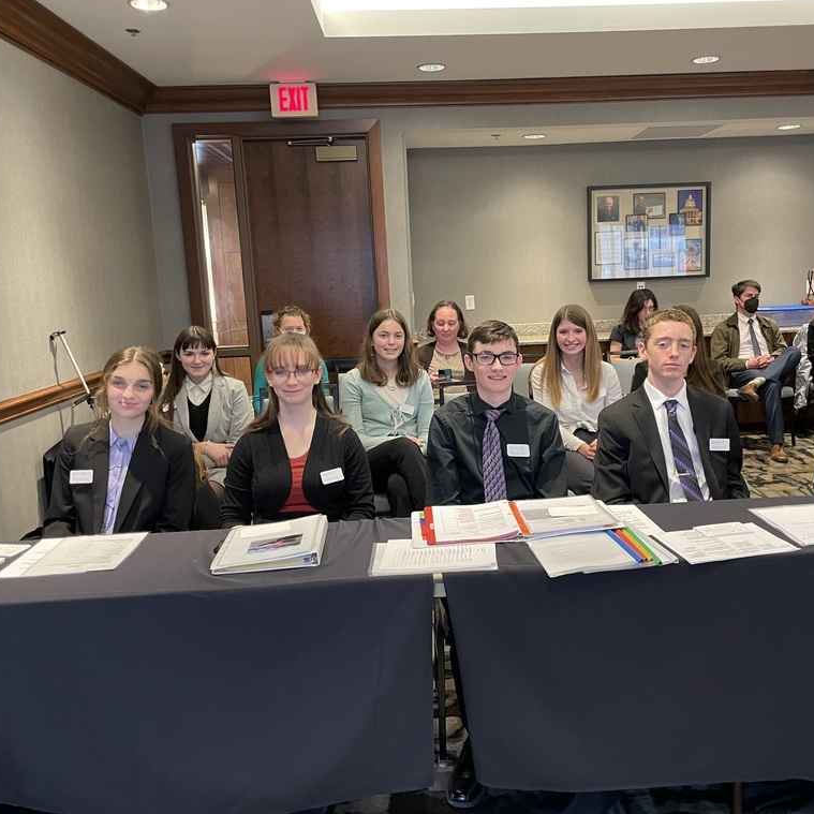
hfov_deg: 52.3
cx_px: 465
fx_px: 825
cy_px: 403
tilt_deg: -10.5
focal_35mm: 31
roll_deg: +2.2
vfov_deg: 52.5
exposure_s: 1/60
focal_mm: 4.2
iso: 320
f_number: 1.6
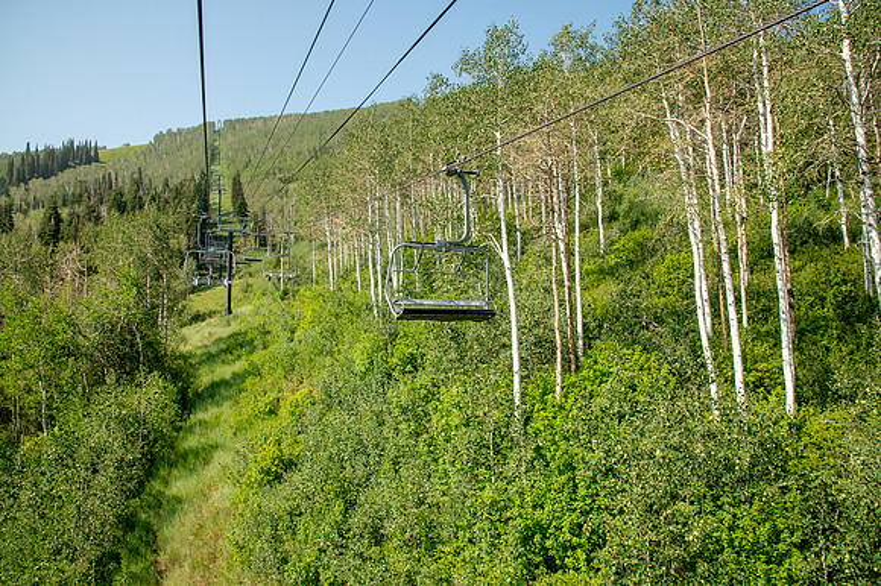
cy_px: 293
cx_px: 440
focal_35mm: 24
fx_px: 587
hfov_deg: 73.8
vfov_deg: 53.1
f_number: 13
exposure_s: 1/500
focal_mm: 24
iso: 1250
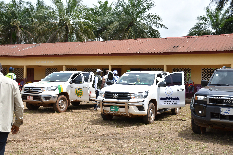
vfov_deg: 29.9
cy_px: 78
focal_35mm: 45
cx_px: 116
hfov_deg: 43.6
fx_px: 291
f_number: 4
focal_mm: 30
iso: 320
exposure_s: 1/2000
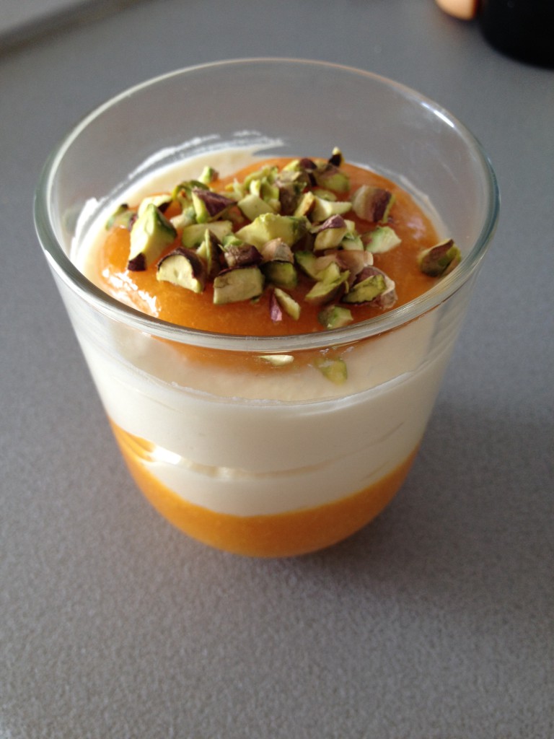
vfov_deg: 52.6
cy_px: 370
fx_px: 747
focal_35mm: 35
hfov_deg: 40.7
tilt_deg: -52.5
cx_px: 277
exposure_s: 1/30
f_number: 2.4
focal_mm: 4.28
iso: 50
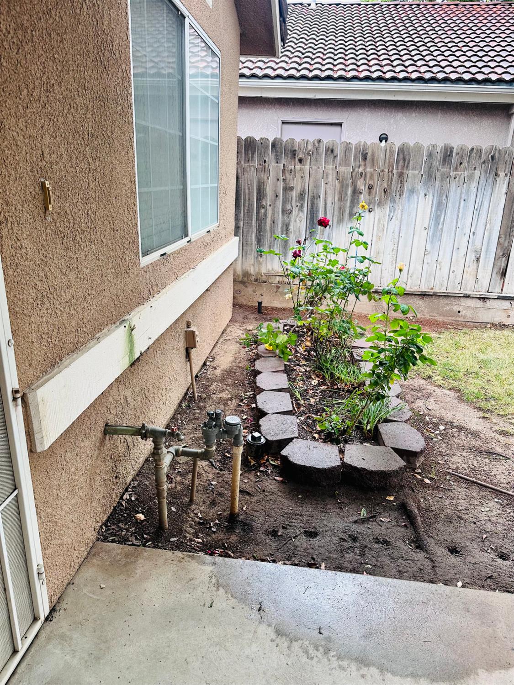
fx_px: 475
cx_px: 257
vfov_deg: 71.6
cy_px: 342
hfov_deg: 56.8
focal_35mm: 24
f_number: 1.78
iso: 160
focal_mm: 6.86
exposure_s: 1/121
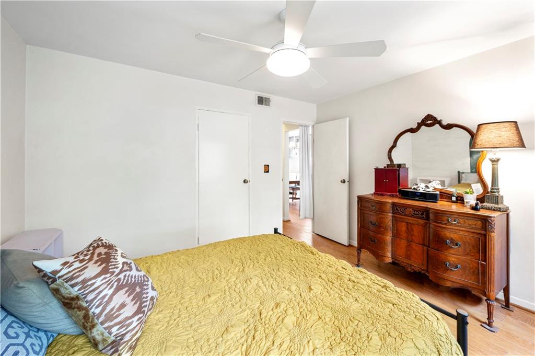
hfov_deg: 104.3
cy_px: 178
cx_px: 268
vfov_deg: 81.1
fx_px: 208
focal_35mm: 14
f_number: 11
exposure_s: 1/1.67
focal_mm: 14
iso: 250
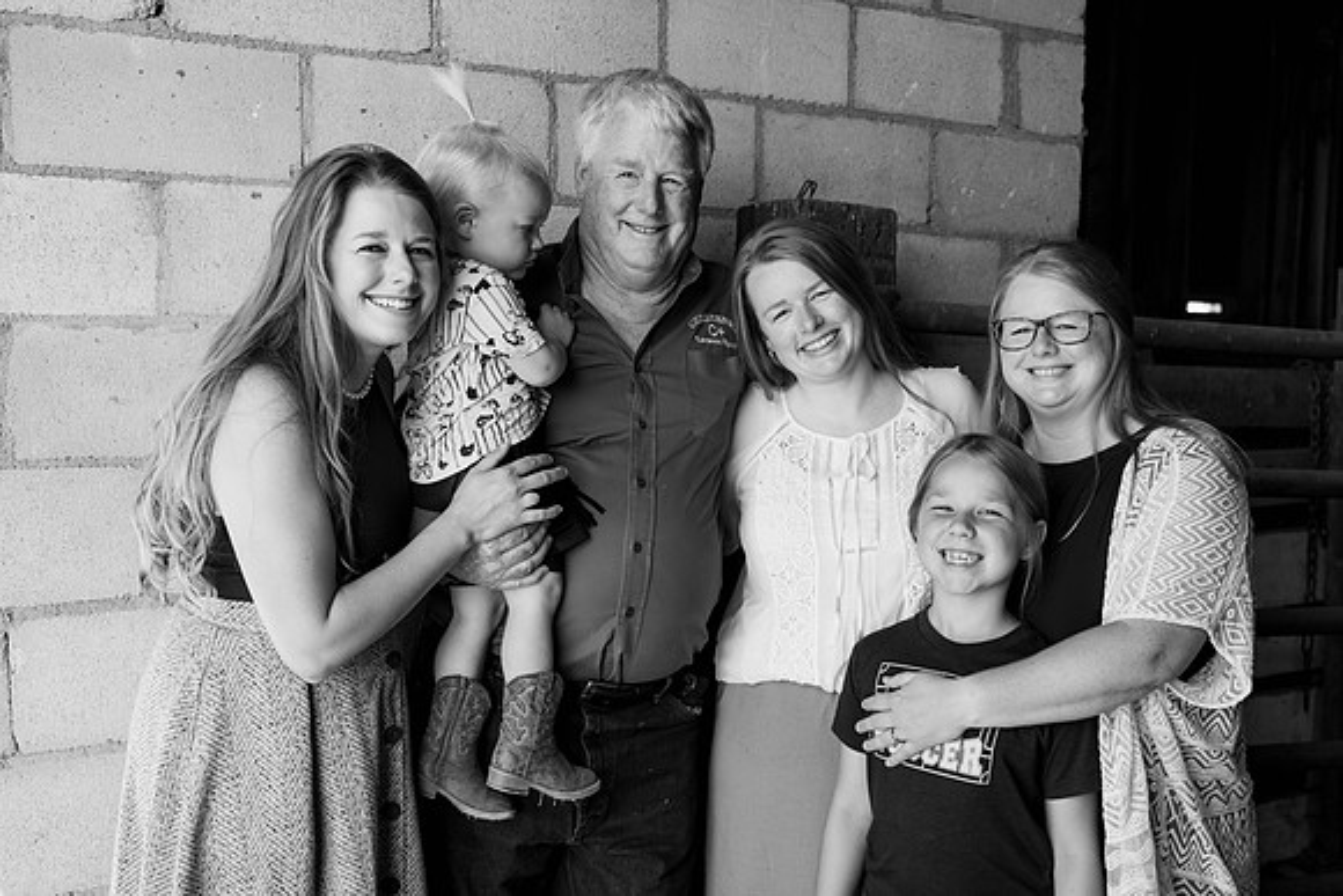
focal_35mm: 35
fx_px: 1306
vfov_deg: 37.9
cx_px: 672
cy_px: 448
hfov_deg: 54.4
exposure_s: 1/160
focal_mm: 35
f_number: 4.5
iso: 250
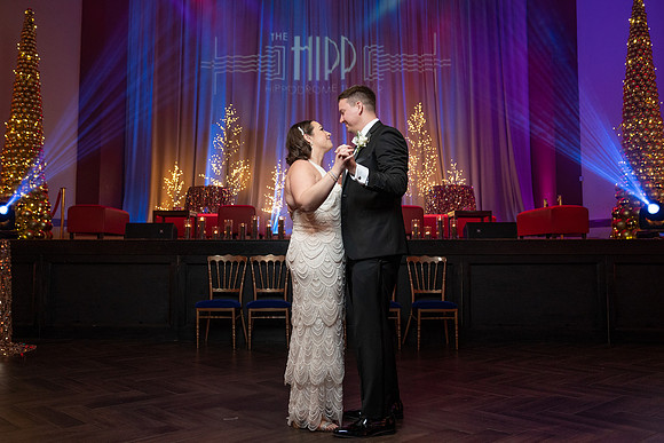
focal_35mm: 34
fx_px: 629
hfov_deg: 55.6
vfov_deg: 38.8
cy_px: 205
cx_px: 302
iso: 2000
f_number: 4
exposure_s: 1/100
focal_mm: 31
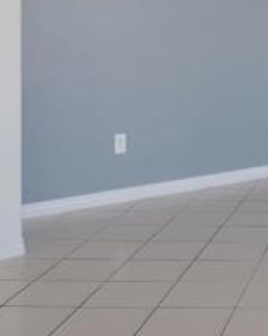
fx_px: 817
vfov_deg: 22.8
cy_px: 46
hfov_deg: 17.4
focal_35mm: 82
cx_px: 357
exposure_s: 1/15
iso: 400
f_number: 9
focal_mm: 17.7
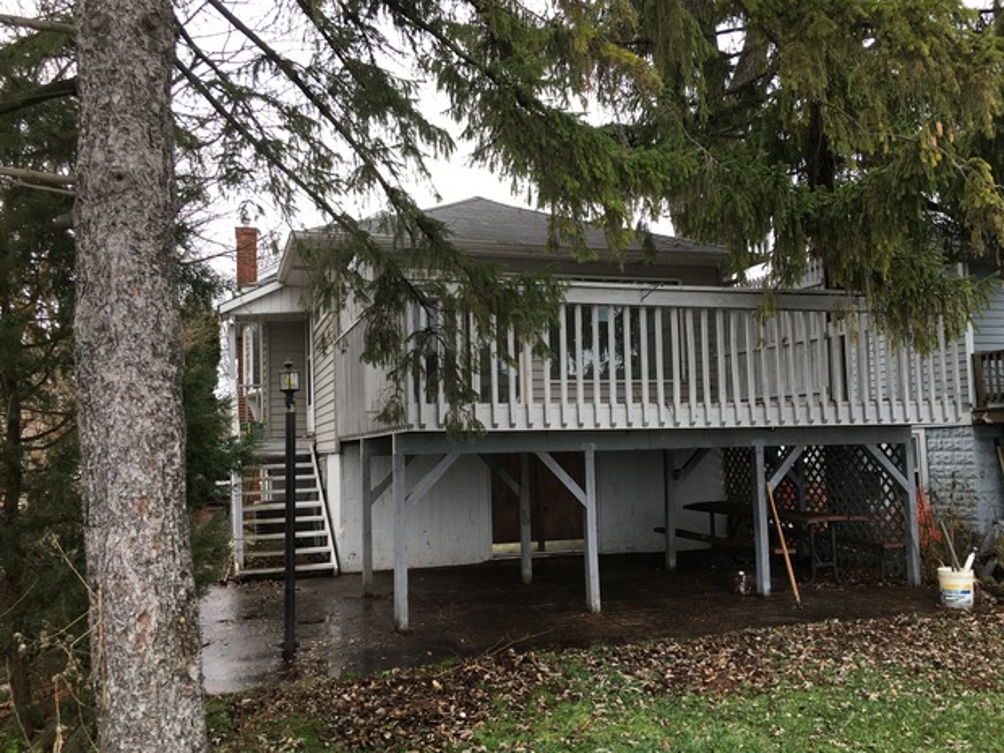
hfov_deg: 60.0
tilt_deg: +5.3
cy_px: 378
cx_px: 504
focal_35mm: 30
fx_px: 870
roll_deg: +0.5
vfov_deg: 46.8
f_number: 2.2
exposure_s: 1/60
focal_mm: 4.15
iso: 32
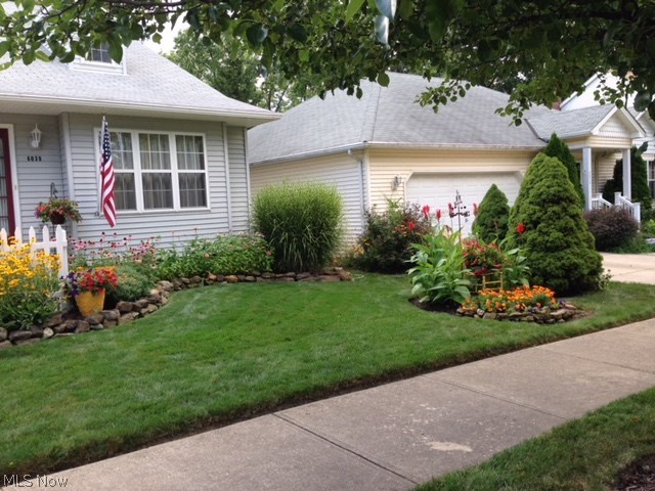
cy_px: 246
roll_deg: +2.4
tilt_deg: -4.6
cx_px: 328
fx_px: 624
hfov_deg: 55.4
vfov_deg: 42.9
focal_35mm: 33
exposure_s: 1/234
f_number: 2.4
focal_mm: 4.12
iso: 50
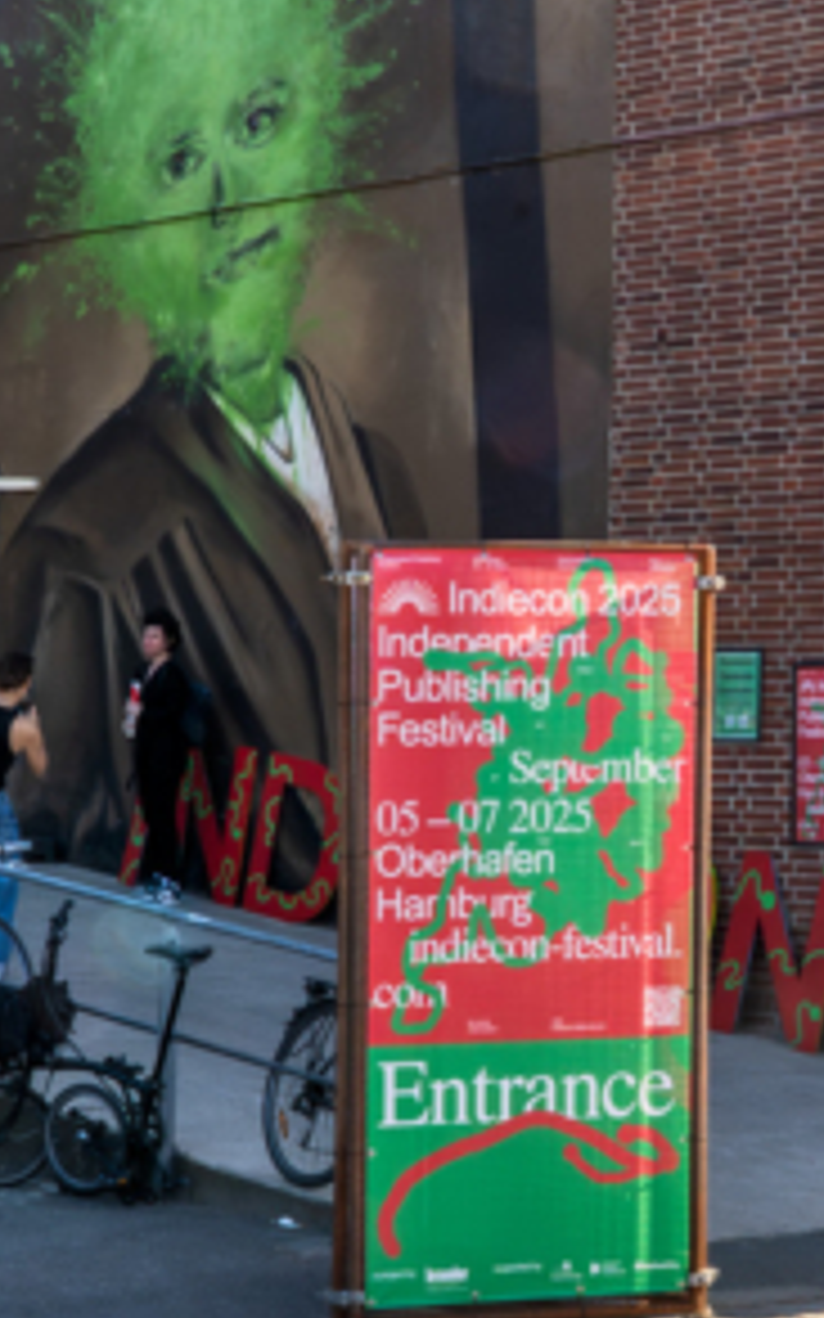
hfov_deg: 13.5
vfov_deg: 21.4
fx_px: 3487
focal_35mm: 97
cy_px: 531
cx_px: 378
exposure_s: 1/100
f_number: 22
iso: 800
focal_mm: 31
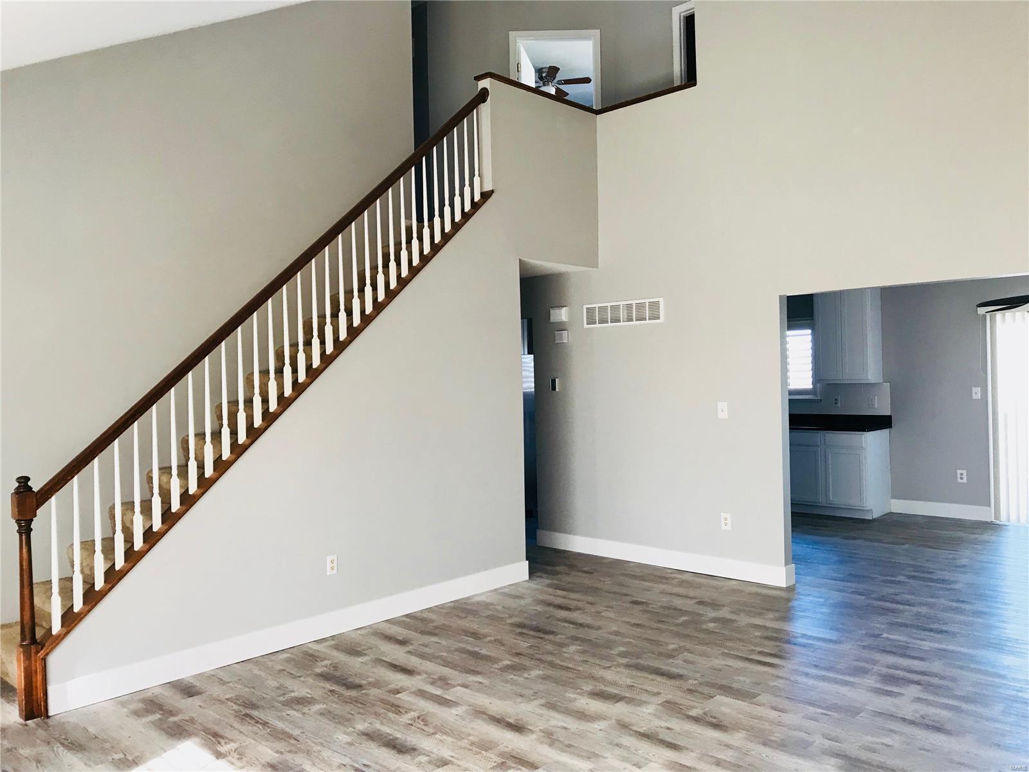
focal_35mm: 28
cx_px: 514
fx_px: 832
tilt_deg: -0.5
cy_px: 386
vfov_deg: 49.7
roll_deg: +1.3
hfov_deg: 63.4
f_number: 1.8
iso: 25
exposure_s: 1/30
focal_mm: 3.99
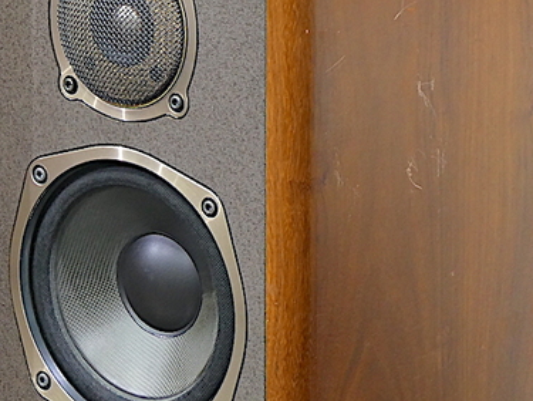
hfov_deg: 11.0
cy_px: 203
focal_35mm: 179
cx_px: 31
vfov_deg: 8.3
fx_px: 2759
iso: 200
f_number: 4.5
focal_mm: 12.5
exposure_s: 1/3.2
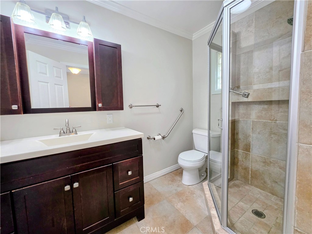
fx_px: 117
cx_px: 156
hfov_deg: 106.2
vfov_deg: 89.9
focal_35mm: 13
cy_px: 117
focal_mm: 2.2
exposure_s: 1/120
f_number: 1.9
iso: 100
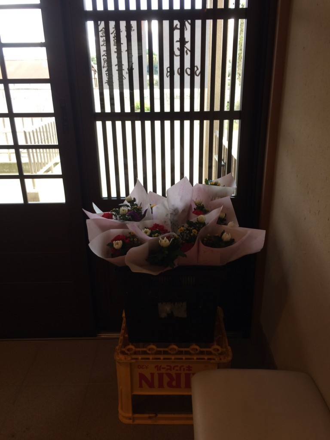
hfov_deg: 48.2
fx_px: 369
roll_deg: +2.9
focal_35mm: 29
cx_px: 165
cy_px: 220
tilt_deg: -24.2
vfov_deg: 61.7
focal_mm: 4.15
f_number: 2.2
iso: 40
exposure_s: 1/30
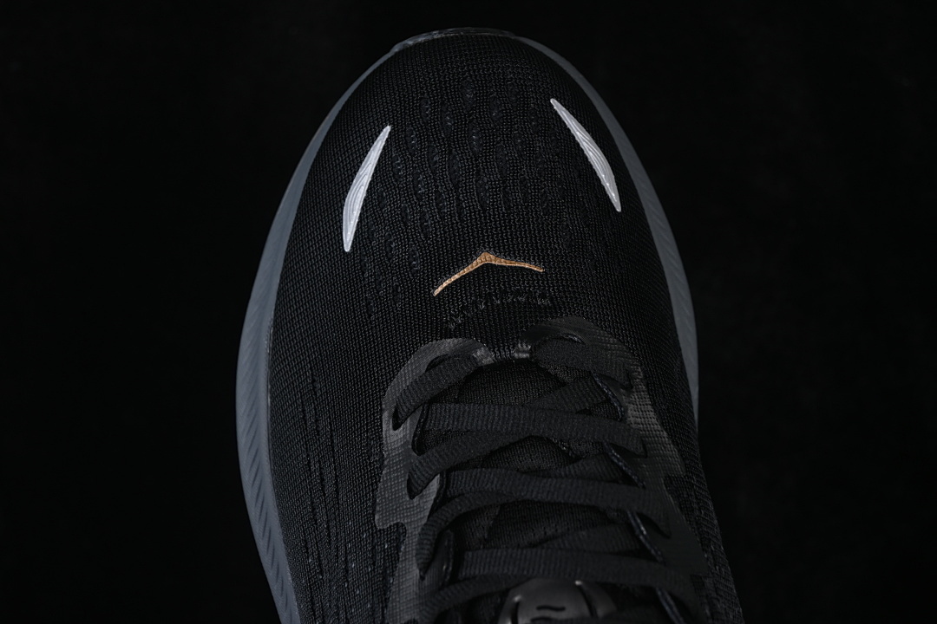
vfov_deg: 18.2
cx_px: 468
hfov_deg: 27.0
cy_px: 312
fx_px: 1952
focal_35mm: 75
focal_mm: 50
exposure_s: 1/50
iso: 160
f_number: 6.3
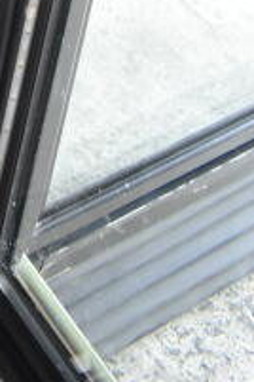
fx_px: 1302
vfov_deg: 13.4
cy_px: -468
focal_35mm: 123
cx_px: -256
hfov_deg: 10.3
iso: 1600
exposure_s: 1/60
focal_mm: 18
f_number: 4
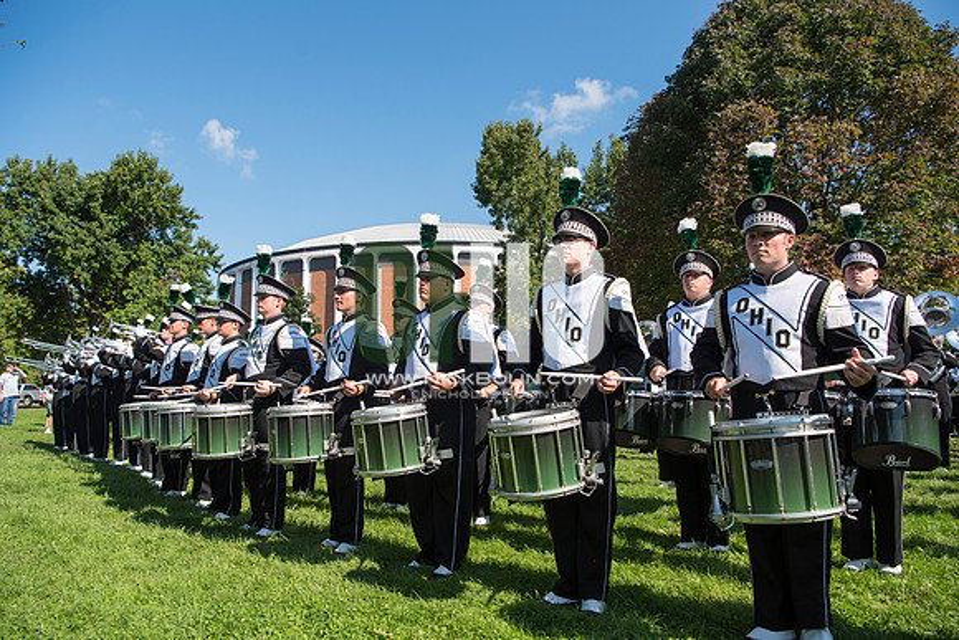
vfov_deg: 53.2
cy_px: 320
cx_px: 480
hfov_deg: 73.7
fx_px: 639
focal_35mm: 24
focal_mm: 24
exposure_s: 1/1250
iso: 200
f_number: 5.6
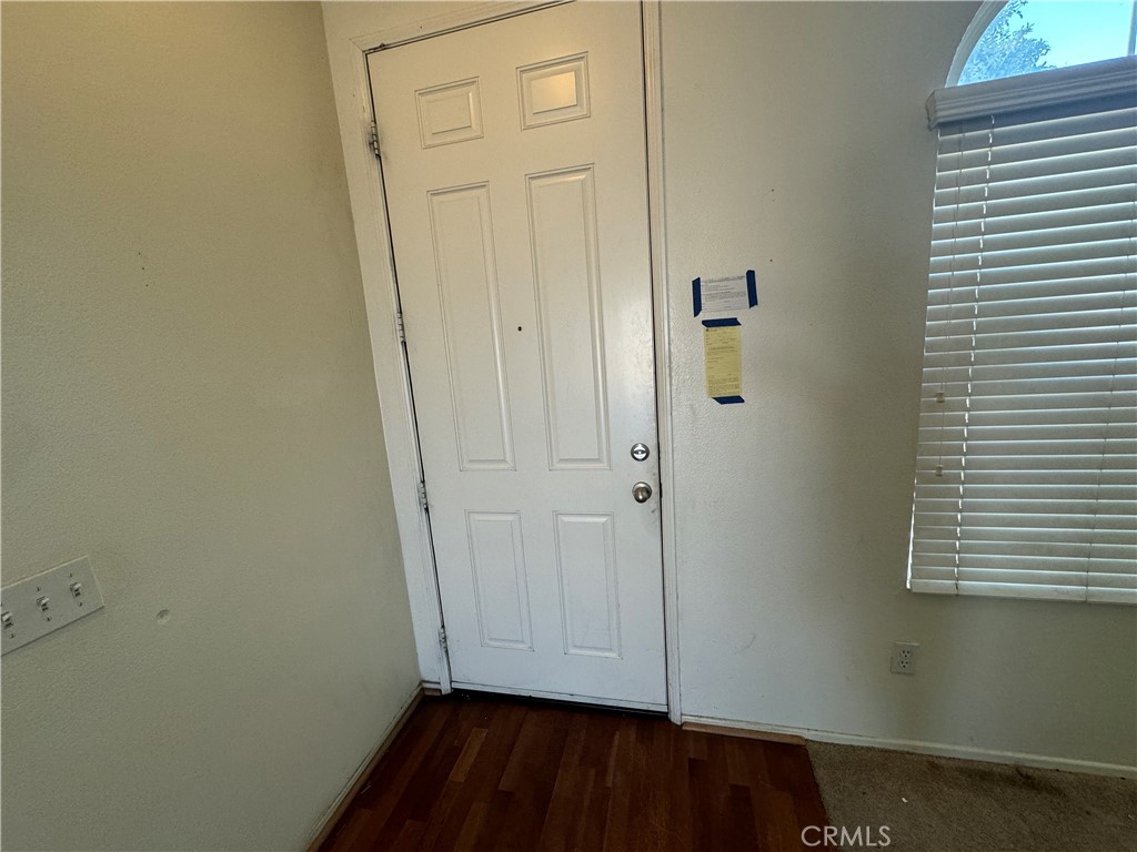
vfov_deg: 85.7
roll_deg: +4.4
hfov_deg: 102.1
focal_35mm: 14
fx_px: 460
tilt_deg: -10.5
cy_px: 426
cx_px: 568
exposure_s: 1/120
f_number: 2.2
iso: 200
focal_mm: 2.22
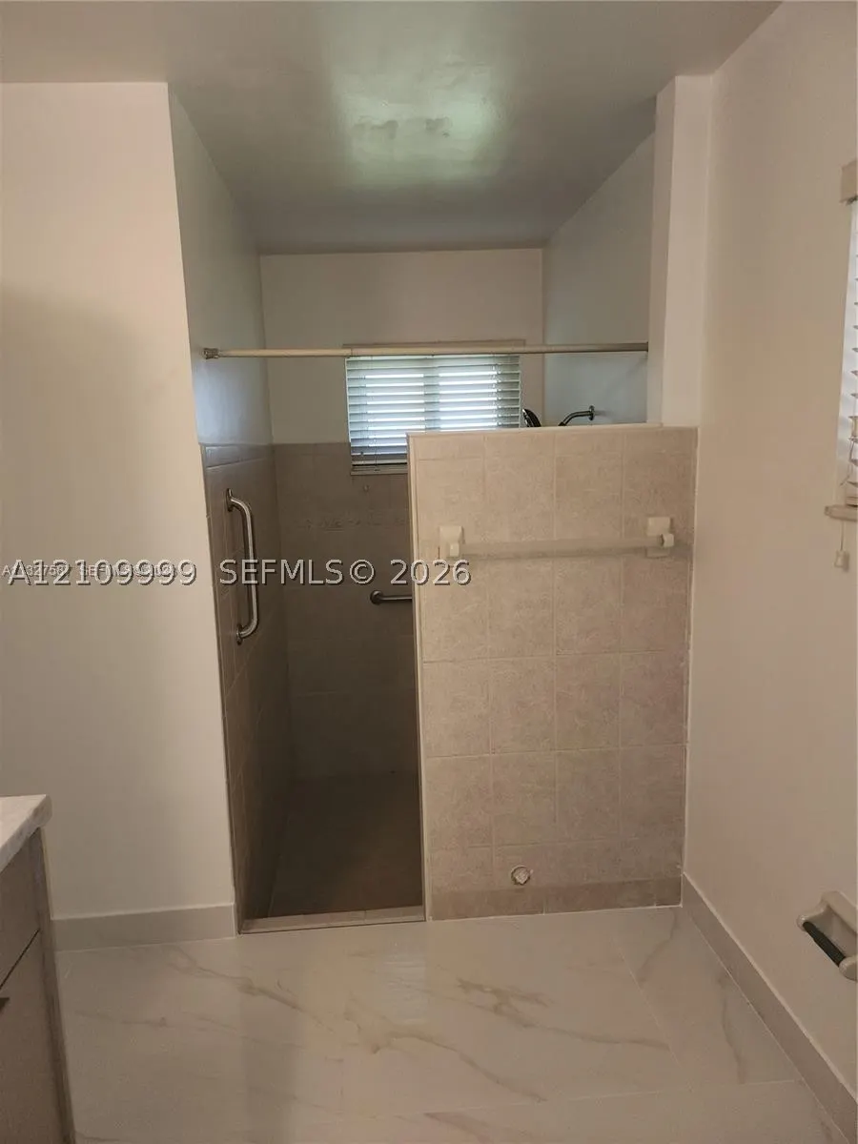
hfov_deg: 58.9
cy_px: 572
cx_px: 429
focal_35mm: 23
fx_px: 760
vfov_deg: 73.9
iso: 80
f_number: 1.8
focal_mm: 6.4
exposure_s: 1/40
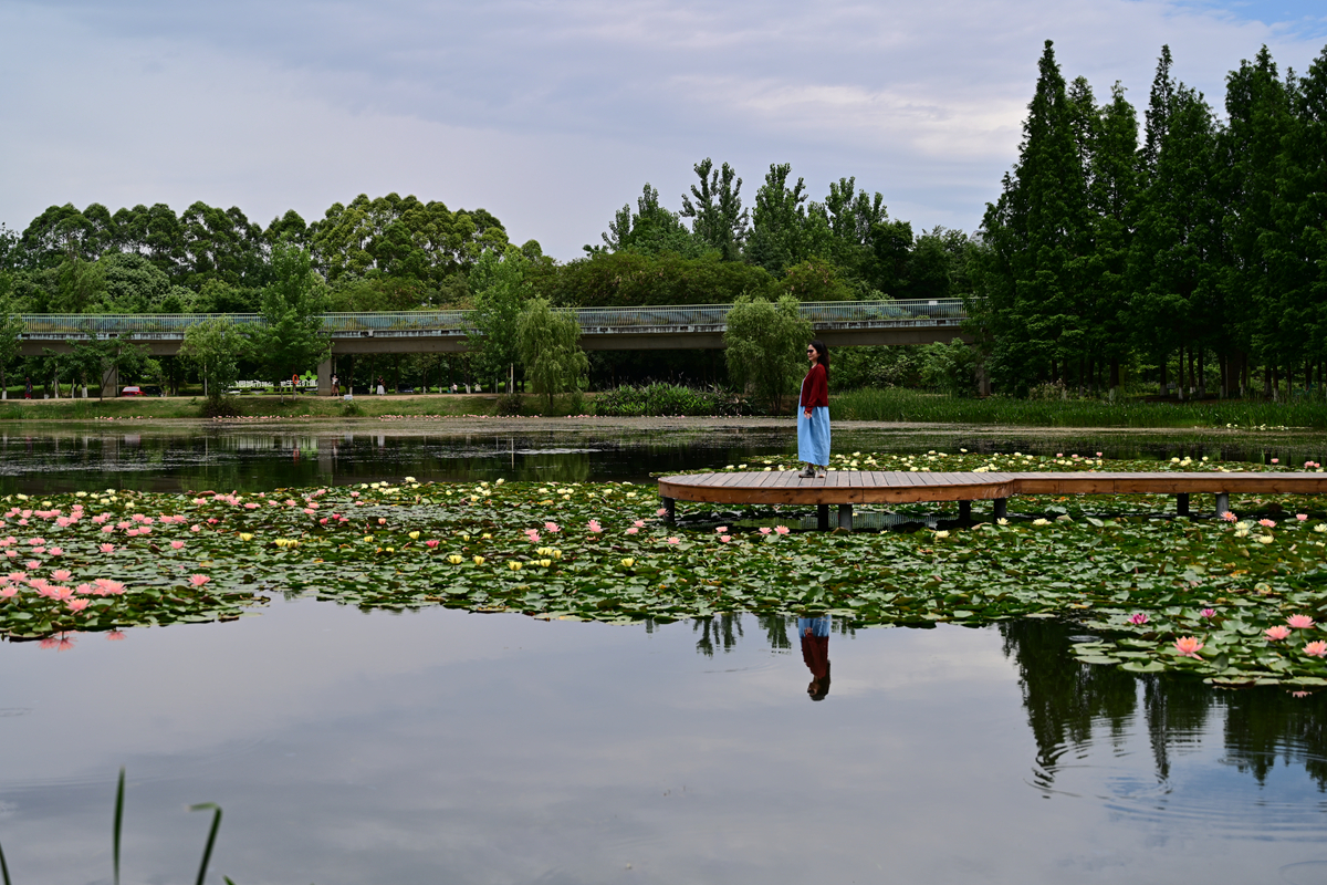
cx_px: 664
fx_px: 1732
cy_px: 442
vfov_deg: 28.6
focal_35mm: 47
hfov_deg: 41.9
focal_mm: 47
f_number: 4.5
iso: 100
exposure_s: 1/640
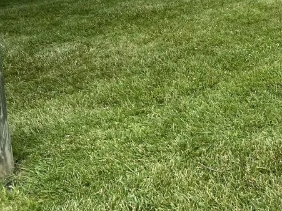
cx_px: 301
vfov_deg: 23.3
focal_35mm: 59
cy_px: -22
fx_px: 481
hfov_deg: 29.8
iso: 50
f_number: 1.5
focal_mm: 5.7
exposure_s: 1/2299
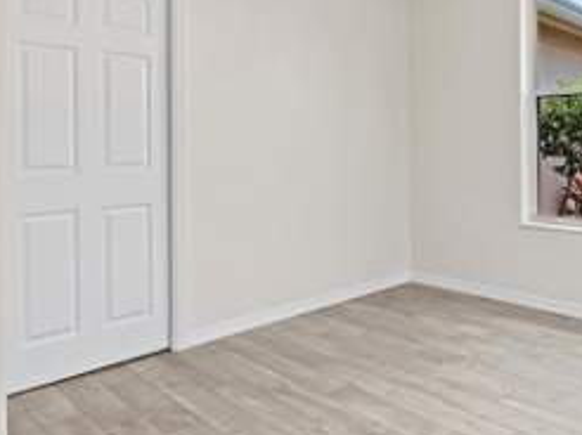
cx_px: 405
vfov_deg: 46.0
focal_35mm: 30
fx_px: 504
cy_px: 144
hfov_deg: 58.2
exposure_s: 1/6
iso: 320
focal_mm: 16
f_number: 10
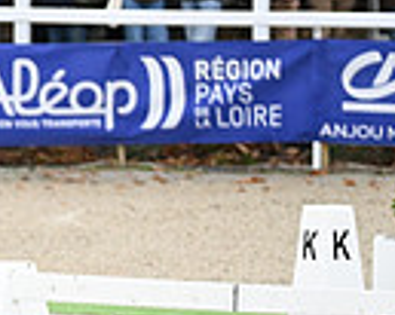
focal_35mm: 1143
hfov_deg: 1.7
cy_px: 35
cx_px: -398
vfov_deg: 1.4
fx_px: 13352
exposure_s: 1/1250
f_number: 4.5
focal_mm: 270
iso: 2800
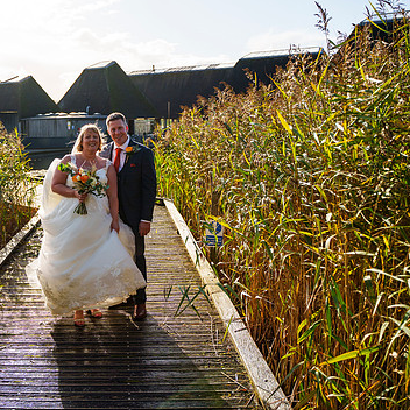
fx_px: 536
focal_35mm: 40
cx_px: 108
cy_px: 188
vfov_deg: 41.8
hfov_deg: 40.8
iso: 400
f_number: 3.2
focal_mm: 28
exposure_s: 1/6400
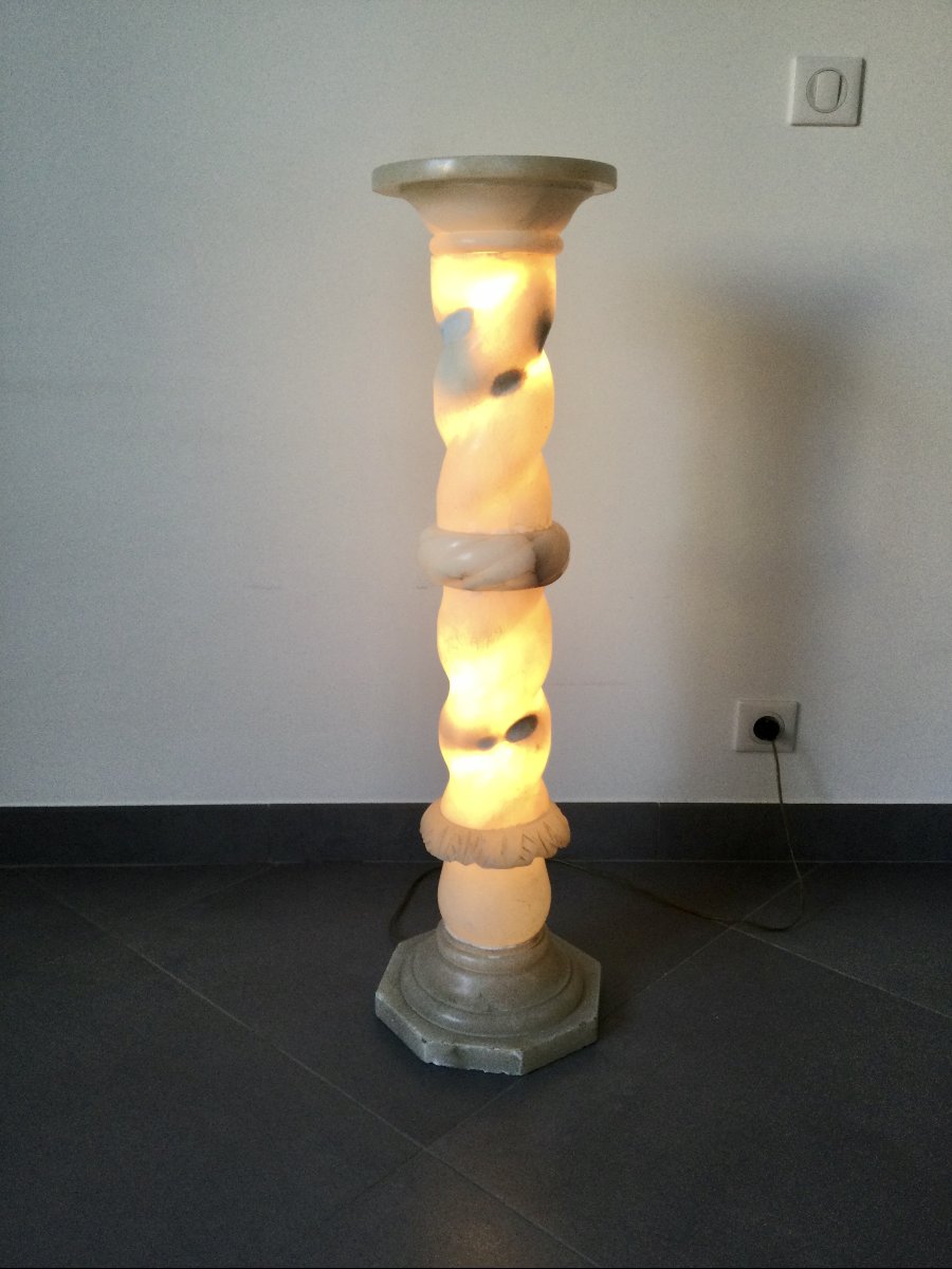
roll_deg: -0.2
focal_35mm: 31
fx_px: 1137
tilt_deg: -14.7
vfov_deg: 58.4
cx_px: 476
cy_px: 634
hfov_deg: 45.4
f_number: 2.4
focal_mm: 3.3
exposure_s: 1/33
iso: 40
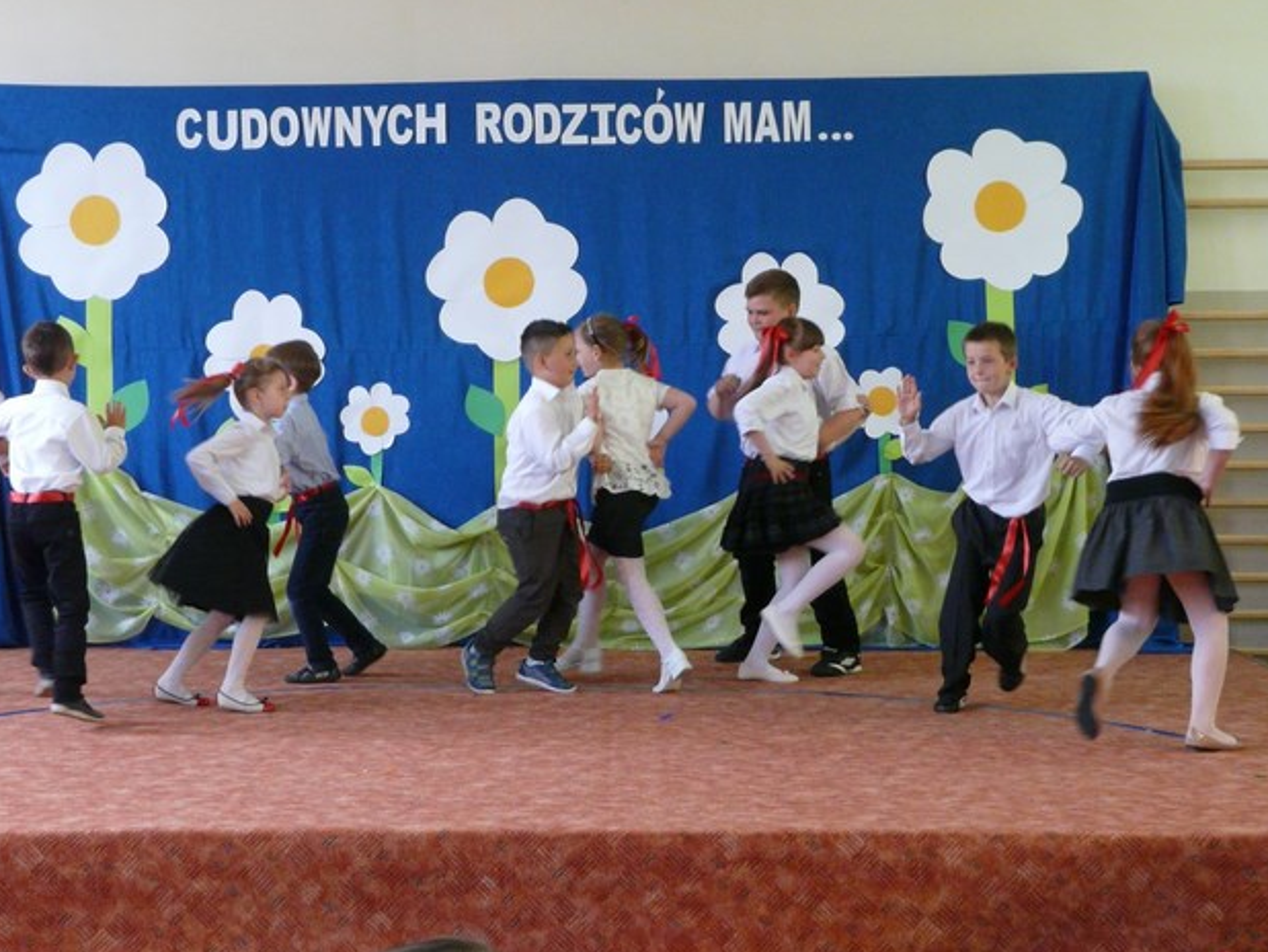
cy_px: 394
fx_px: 2419
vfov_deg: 22.2
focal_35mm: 66
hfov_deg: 29.3
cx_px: 552
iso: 320
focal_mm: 8.3
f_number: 3.2
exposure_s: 1/80
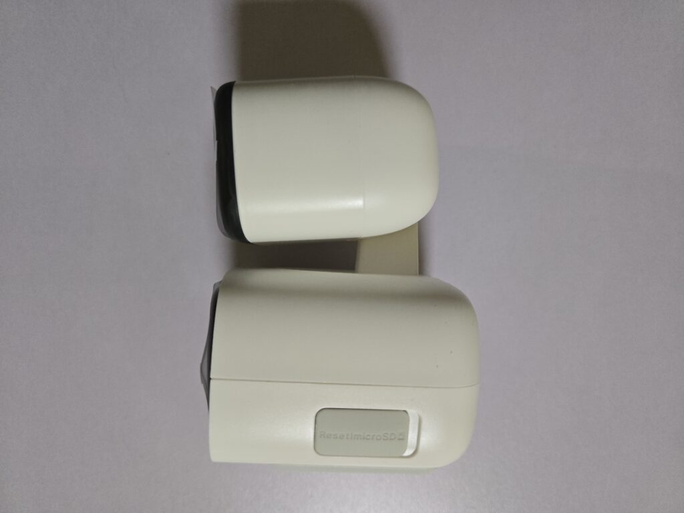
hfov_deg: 73.9
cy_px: 256
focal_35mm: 23
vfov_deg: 58.9
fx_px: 454
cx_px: 342
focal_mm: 5.4
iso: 250
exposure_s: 1/100
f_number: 1.8
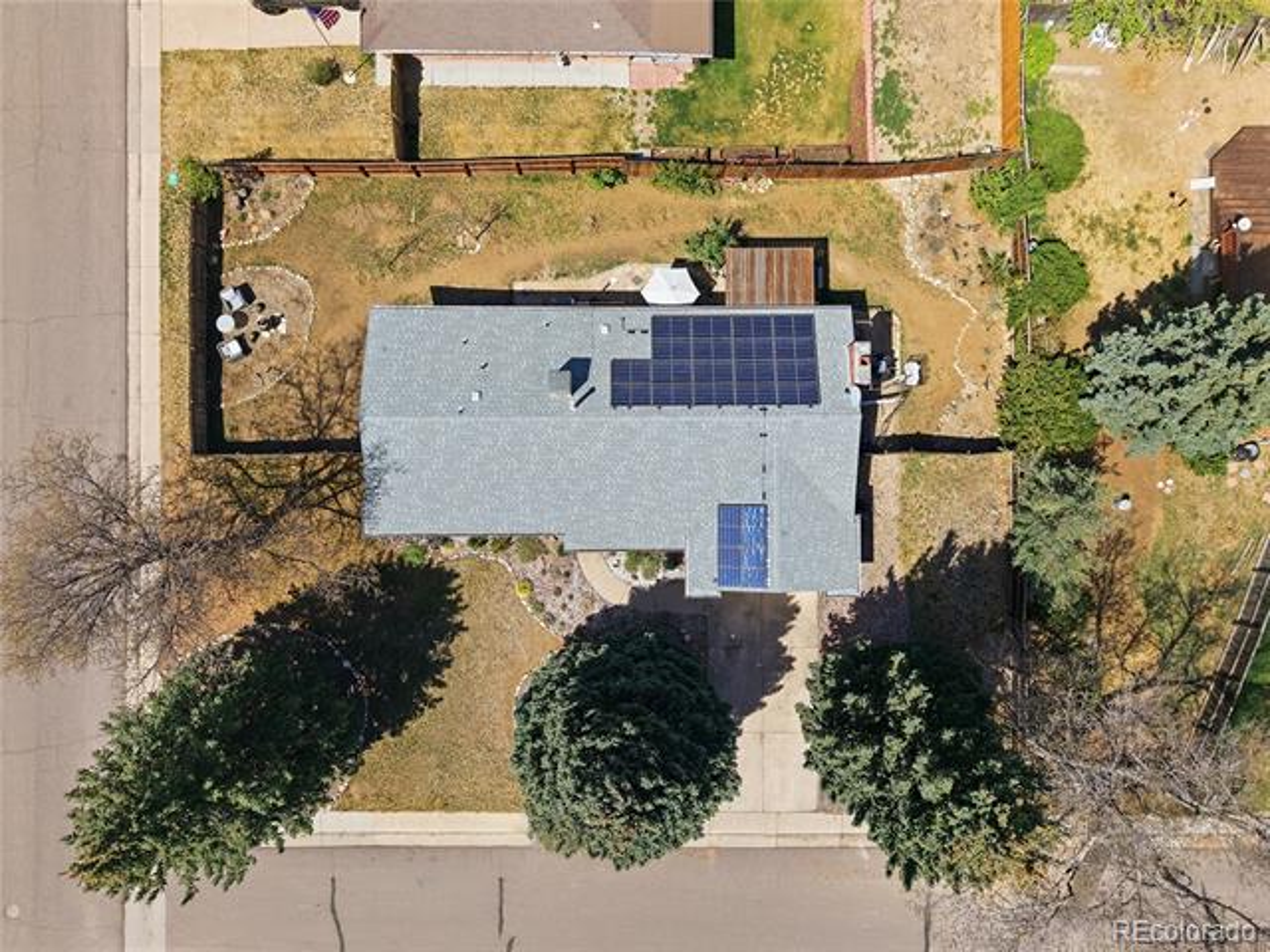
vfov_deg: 56.8
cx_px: 635
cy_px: 476
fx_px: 881
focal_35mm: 24
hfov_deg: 71.6
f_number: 1.8
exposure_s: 1/8000
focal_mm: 8.7
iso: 150
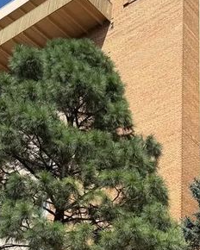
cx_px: 171
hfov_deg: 21.8
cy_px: 199
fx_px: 511
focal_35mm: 69
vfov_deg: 27.0
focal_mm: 6.76
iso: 80
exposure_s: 1/3953
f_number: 1.78
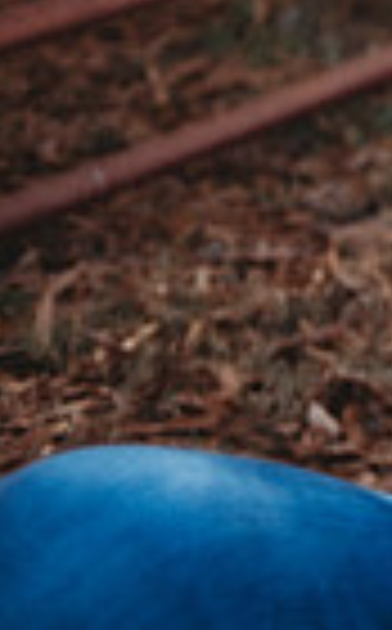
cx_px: 1266
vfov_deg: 11.2
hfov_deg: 6.3
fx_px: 3192
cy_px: 101
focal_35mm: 186
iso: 100
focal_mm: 44
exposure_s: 1/250
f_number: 2.8
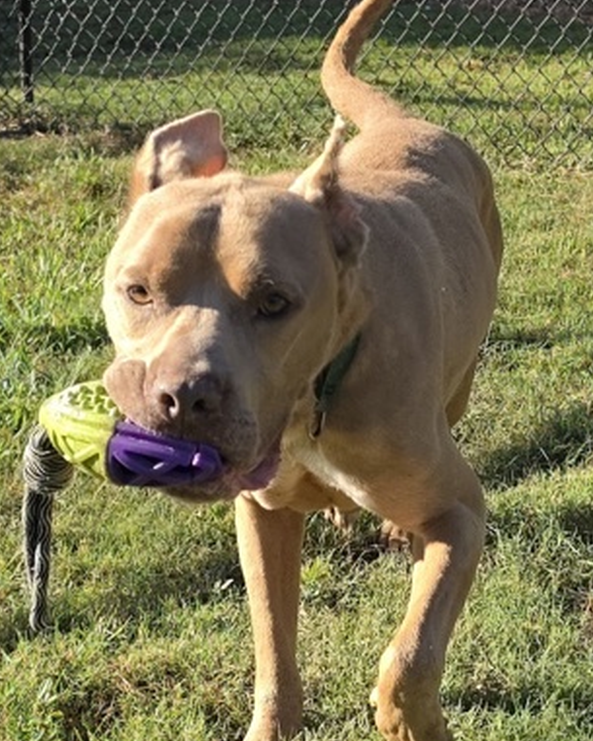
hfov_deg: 44.5
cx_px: 274
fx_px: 724
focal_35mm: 33
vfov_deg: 54.2
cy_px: 351
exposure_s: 1/3333
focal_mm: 6.5
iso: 64
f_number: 1.4
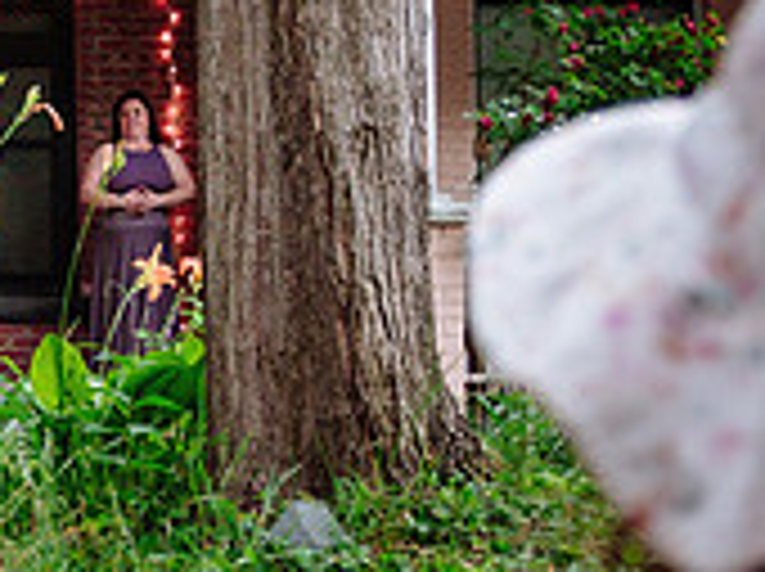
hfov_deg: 22.5
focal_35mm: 80
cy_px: 606
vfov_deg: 17.8
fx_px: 1765
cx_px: -162
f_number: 2.8
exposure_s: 1/160
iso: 500
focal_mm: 16
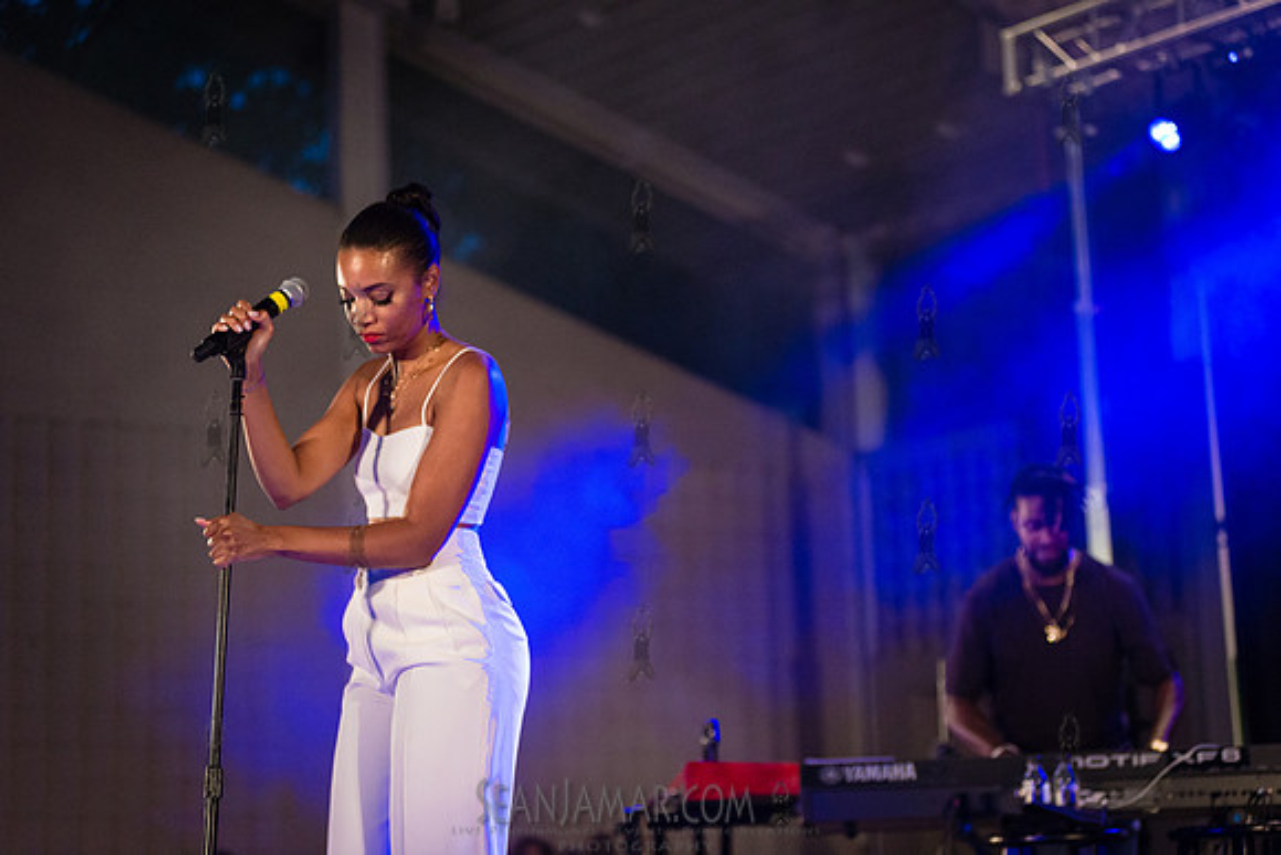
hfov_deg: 25.4
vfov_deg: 17.1
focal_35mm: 80
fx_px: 2847
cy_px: 428
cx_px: 640
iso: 3200
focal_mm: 80
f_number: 2.8
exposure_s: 1/400
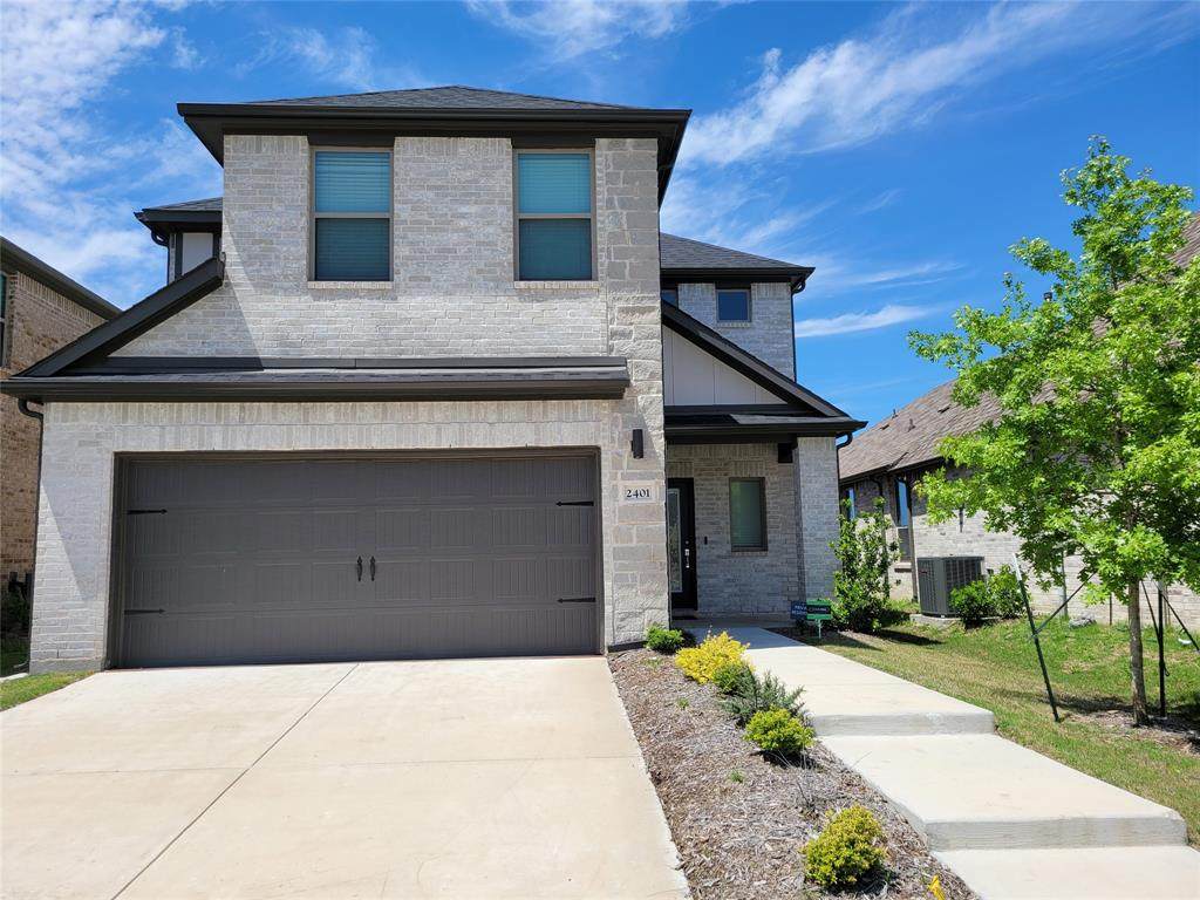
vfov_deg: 53.1
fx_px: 901
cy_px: 450
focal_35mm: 26
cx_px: 600
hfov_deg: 67.3
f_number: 1.8
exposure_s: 1/2643
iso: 40
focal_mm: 5.4
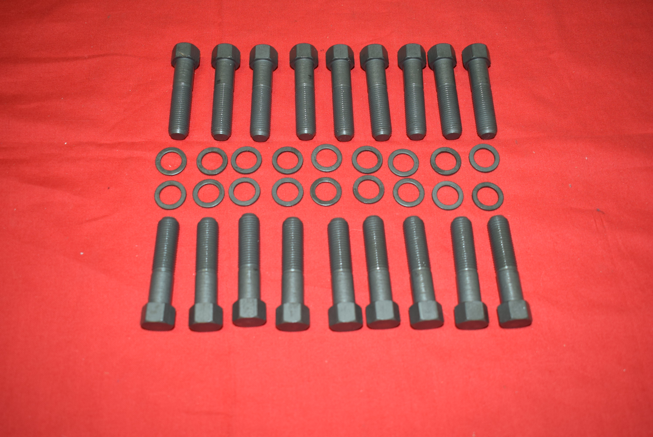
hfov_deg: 53.1
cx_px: 326
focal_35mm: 36
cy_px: 218
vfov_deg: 36.9
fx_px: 653
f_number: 5
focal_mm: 24
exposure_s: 1/60
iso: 500
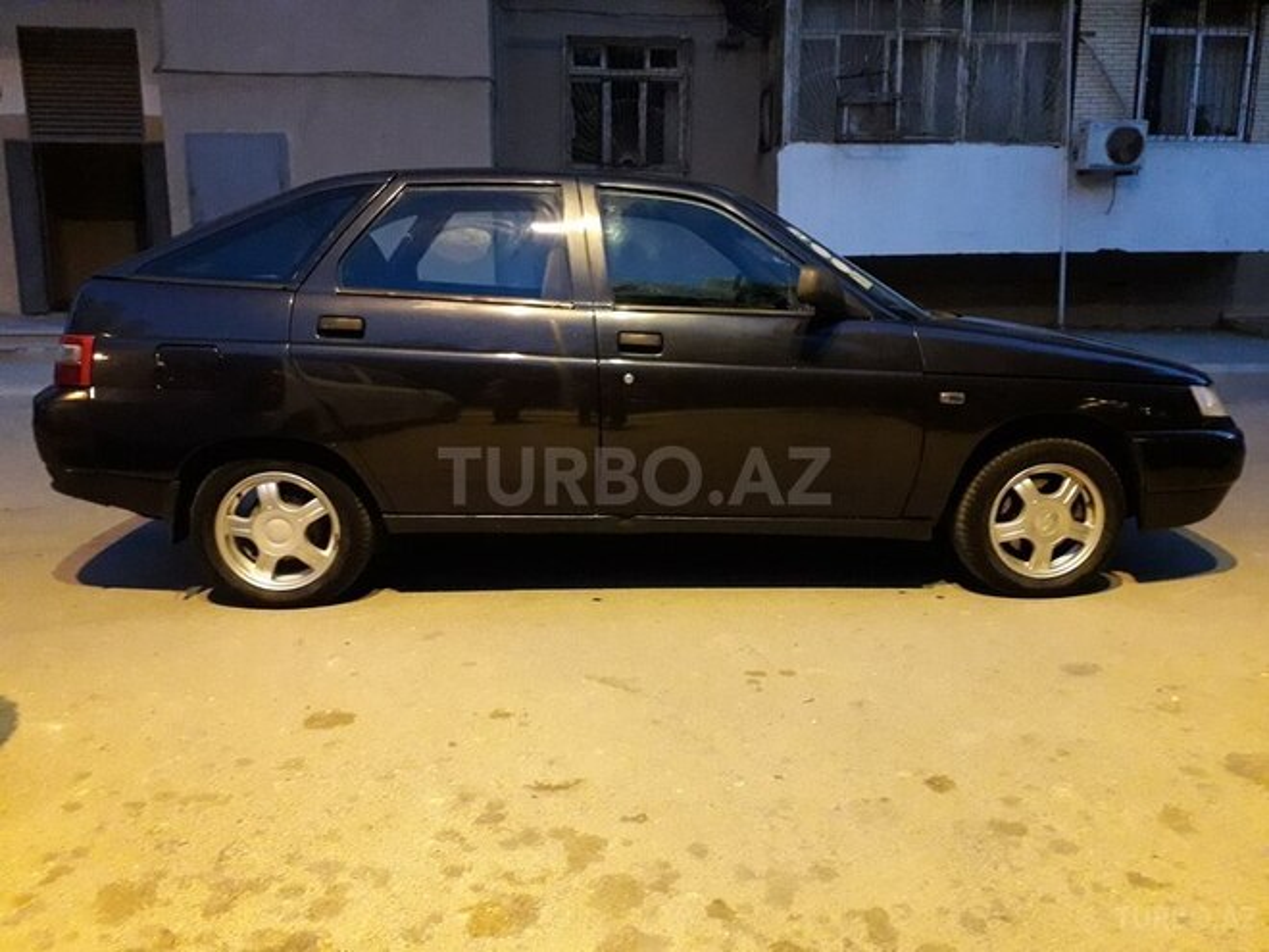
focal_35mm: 27
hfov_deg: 65.3
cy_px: 476
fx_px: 990
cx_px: 634
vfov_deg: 51.4
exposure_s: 1/20
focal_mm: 3.6
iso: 500
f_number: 1.9
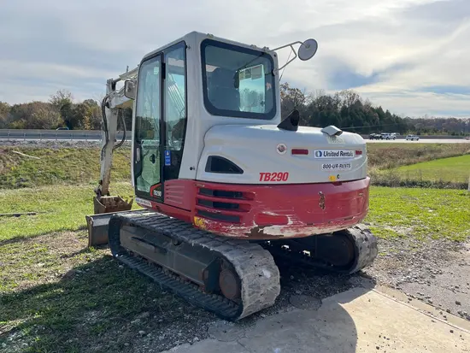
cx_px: 235
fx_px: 353
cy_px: 176
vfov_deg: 53.1
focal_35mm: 26
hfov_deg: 67.3
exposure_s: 1/2825
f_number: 1.6
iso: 50
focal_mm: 5.1
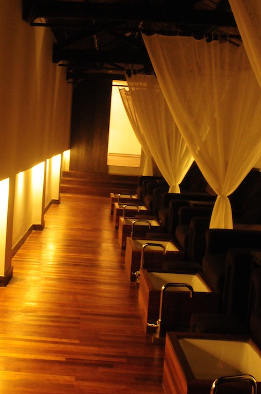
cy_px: 172
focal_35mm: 48
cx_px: 118
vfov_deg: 41.4
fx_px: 520
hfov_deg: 28.2
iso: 3200
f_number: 16
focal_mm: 25
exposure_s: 2
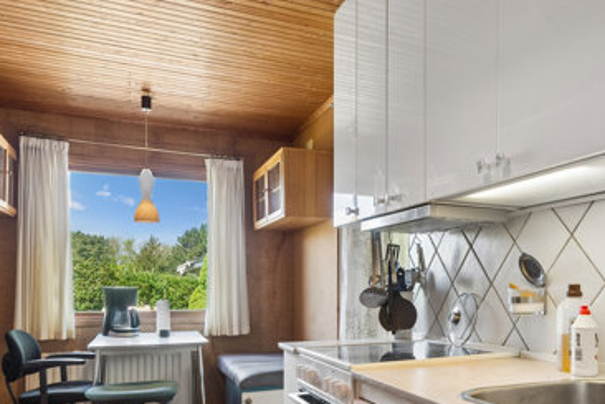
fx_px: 588
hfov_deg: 52.1
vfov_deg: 36.7
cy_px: 314
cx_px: 453
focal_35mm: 35
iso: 200
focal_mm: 16
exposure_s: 1/6
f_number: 10
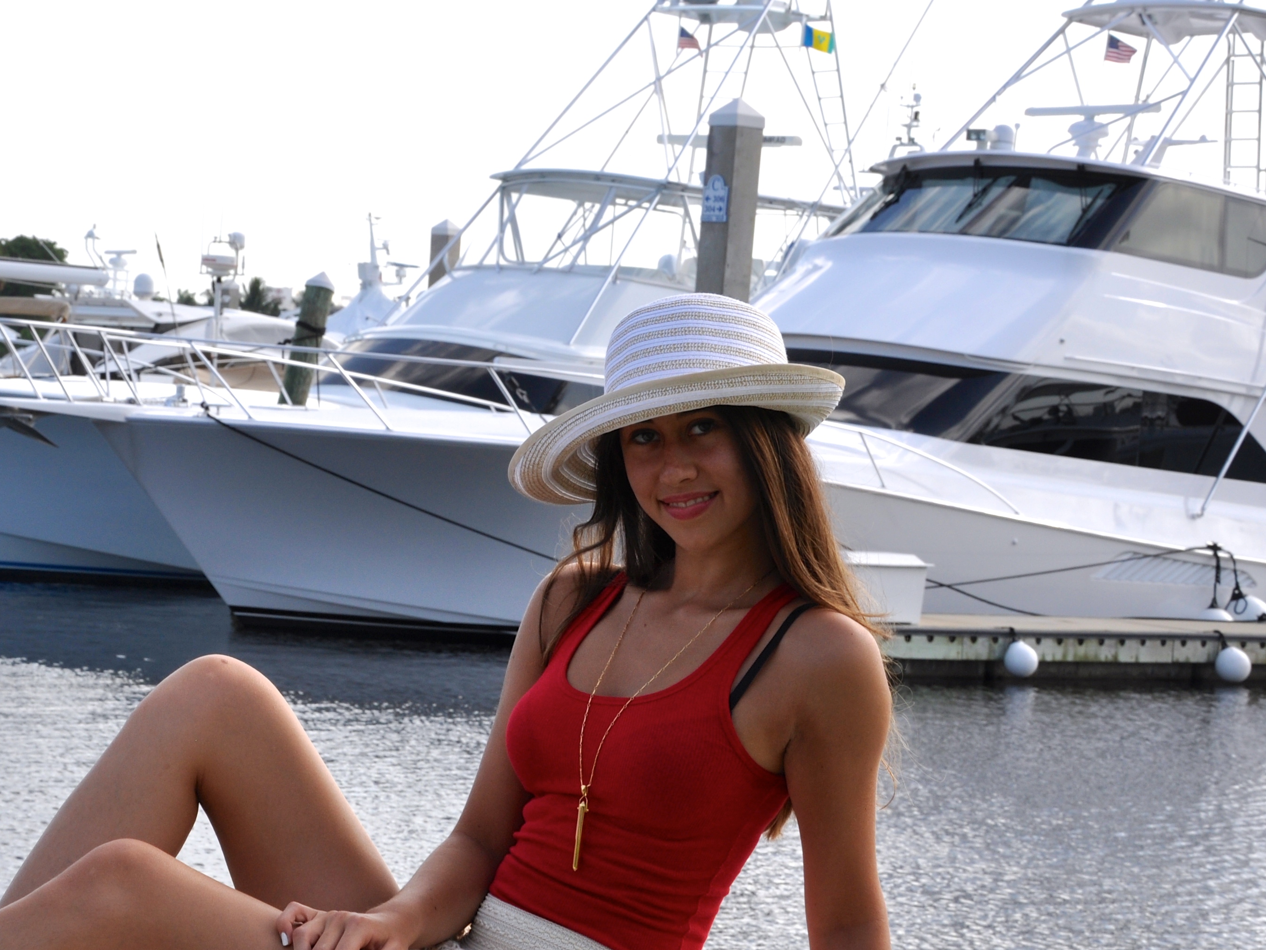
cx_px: 360
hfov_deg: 17.2
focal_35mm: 114
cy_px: 645
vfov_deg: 13.0
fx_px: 4169
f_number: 13
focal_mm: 50
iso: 200
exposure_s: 1/160
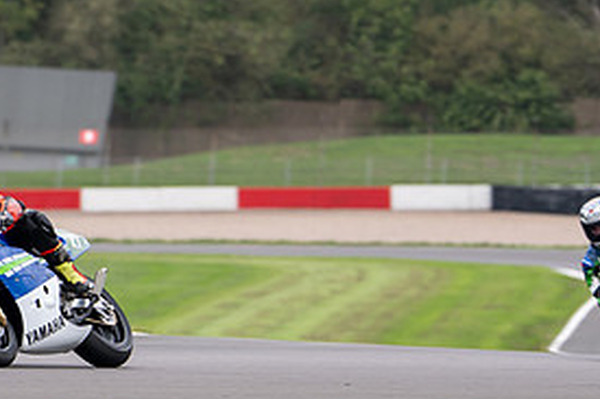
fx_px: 11759
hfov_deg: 2.9
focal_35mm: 706
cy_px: 110
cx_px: 3
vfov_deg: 1.9
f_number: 4.5
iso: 160
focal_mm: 246
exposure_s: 1/400
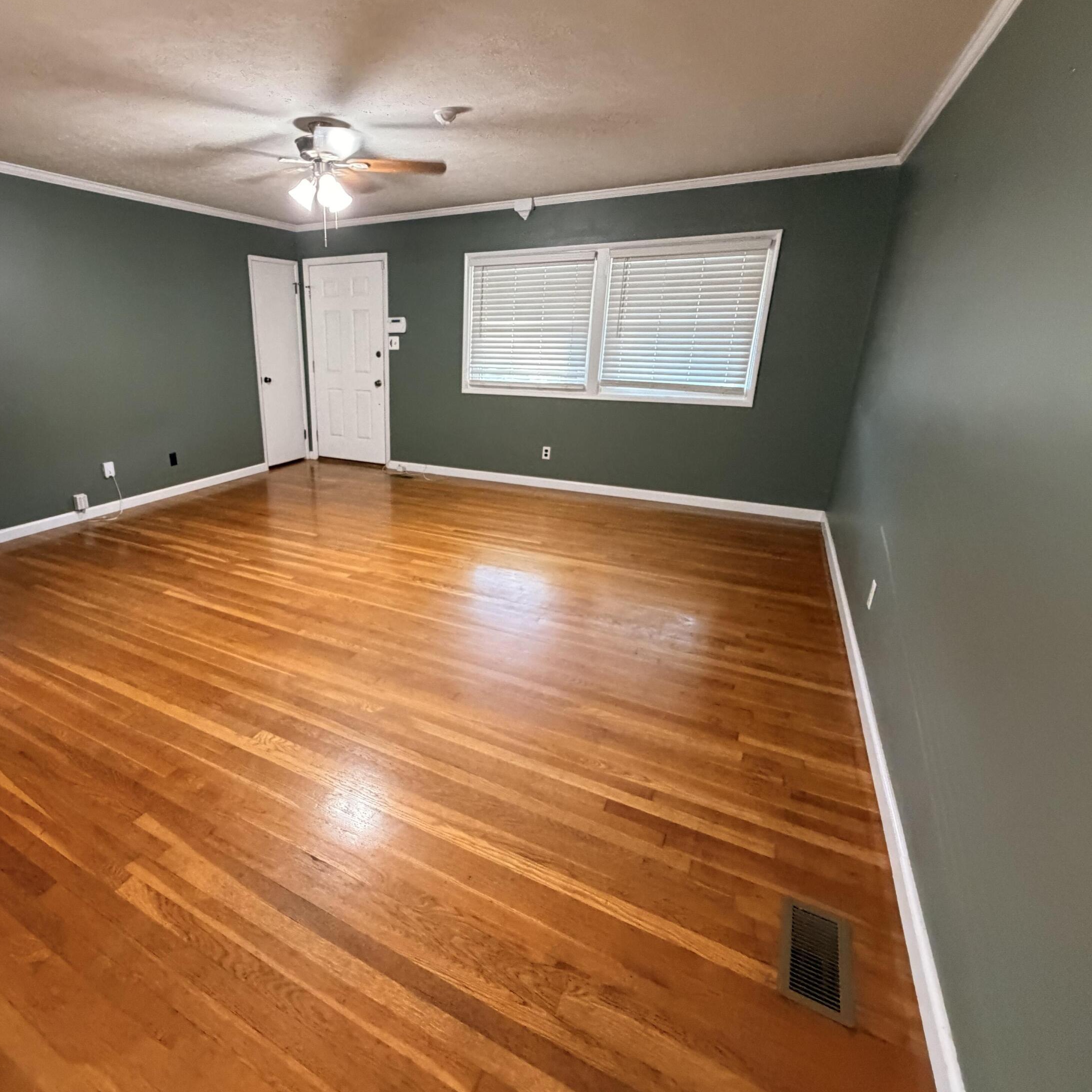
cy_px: 532
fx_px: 607
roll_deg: +0.0
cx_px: 414
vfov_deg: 84.0
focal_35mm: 17
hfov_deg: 82.5
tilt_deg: -18.6
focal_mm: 2.22
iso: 640
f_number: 2.2
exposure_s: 1/60
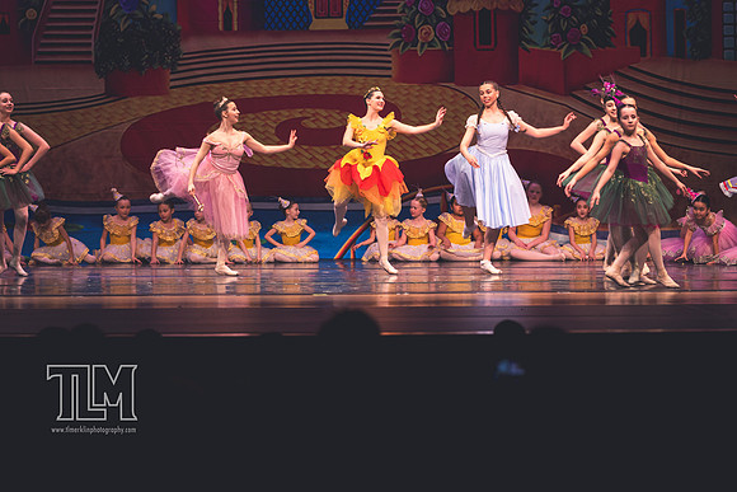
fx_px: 3134
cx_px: 368
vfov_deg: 9.0
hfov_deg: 13.4
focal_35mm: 153
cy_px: 246
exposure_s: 1/250
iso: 720
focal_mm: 102
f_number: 2.8
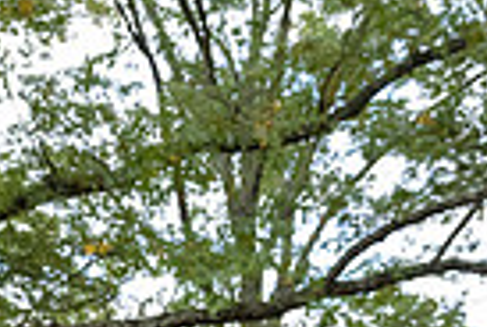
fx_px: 1261
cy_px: 638
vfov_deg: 13.0
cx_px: -345
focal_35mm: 93
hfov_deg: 18.1
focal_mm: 22
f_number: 4
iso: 1600
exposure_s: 1/1000
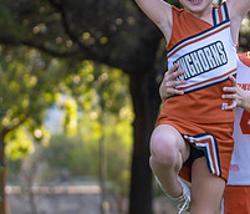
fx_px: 1650
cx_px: 231
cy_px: 109
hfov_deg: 8.6
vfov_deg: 7.4
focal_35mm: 217
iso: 200
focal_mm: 70
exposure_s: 1/320
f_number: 2.8
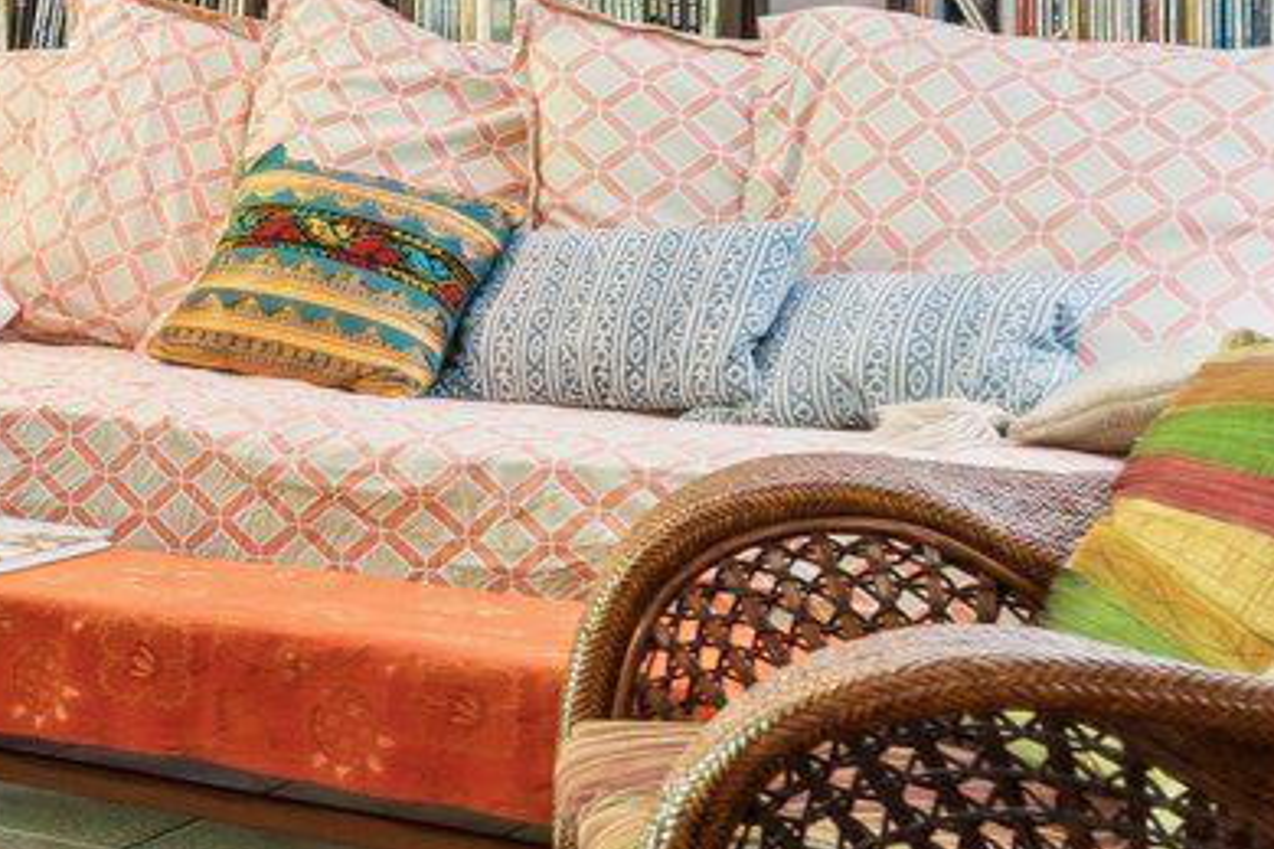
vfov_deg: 15.7
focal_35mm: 87
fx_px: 3065
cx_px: -990
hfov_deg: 18.6
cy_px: 152
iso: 200
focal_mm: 16.5
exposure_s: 1
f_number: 7.1
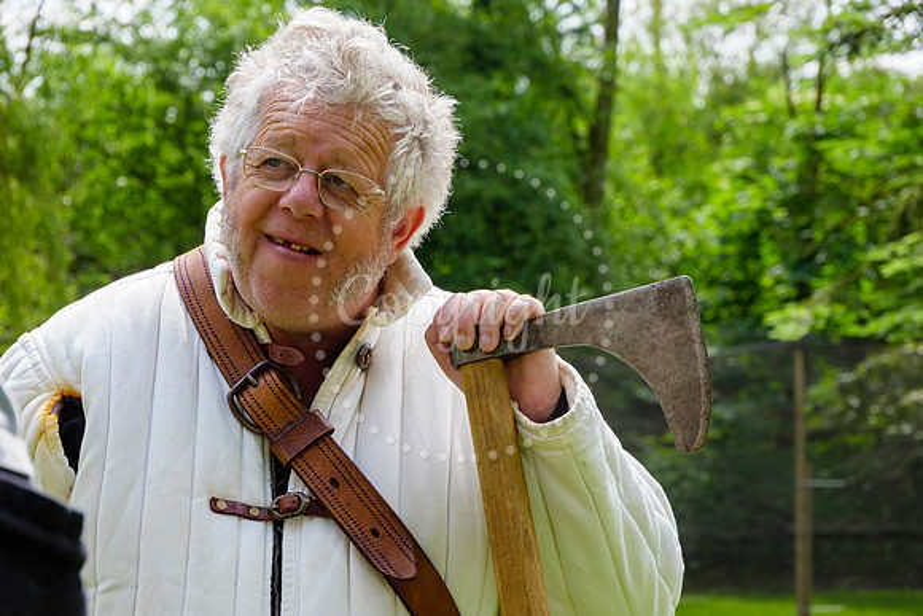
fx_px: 3307
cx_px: 462
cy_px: 308
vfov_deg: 10.6
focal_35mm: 129
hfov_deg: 15.9
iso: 400
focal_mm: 60
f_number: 5.6
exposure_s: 1/500
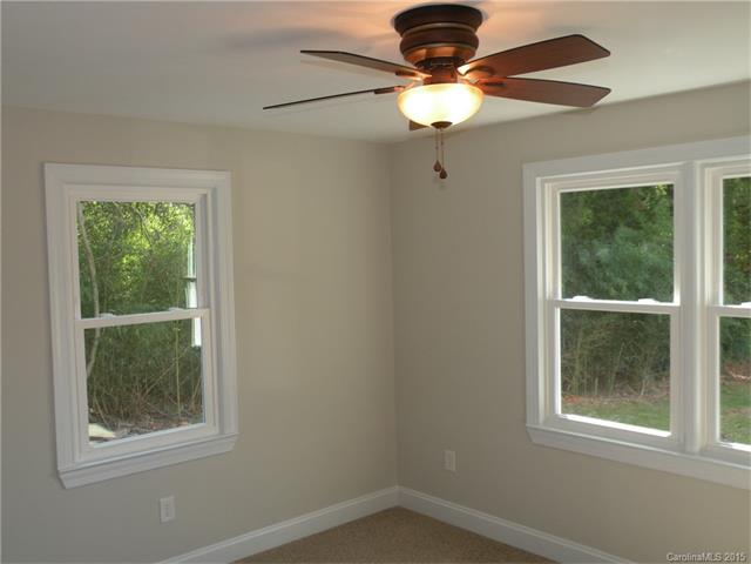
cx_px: 376
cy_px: 282
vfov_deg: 42.9
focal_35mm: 33
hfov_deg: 55.4
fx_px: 716
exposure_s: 1/65.4
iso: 64
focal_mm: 5.8
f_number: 3.5
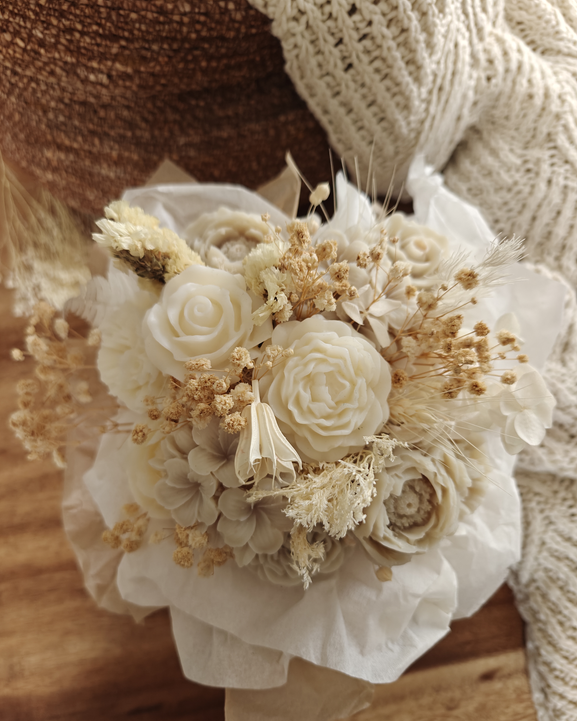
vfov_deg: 70.2
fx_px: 512
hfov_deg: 58.8
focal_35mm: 24
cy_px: 384
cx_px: 289
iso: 200
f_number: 1.6
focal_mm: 6.06
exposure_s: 1/100
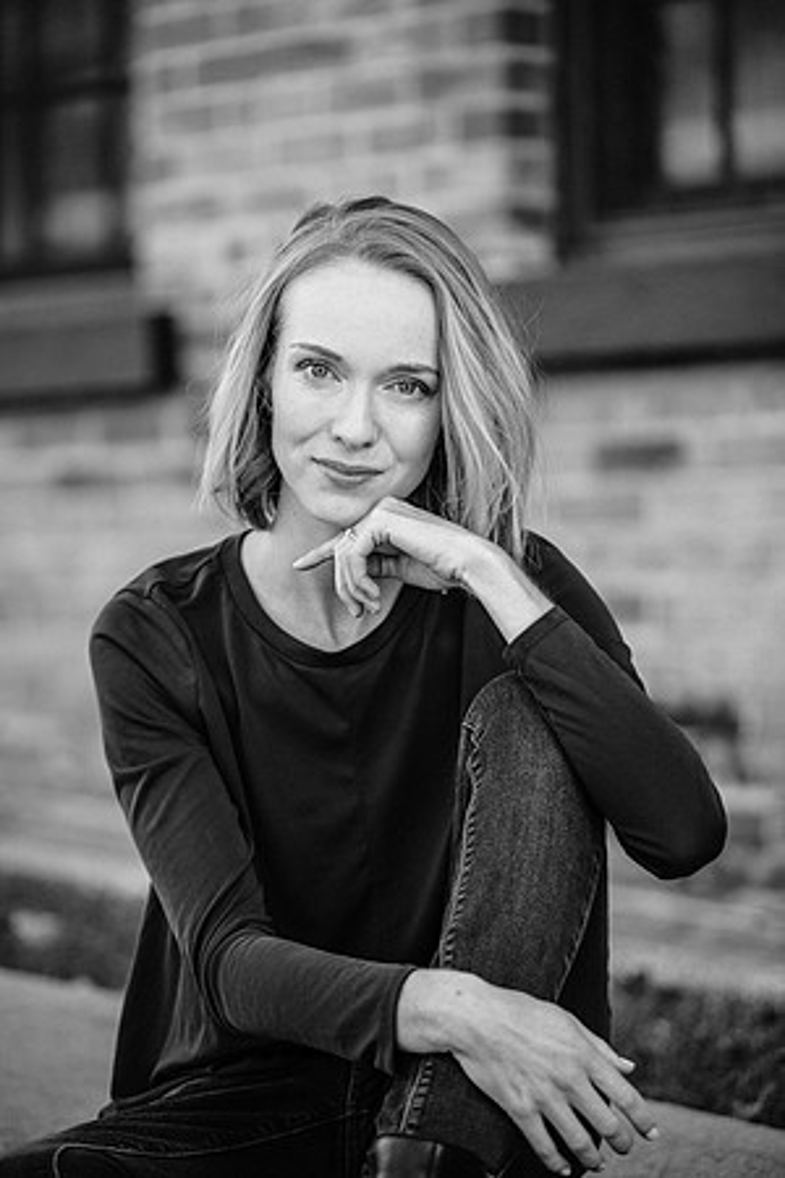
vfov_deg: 16.8
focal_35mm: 122
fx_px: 3990
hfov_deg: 11.2
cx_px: 392
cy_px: 589
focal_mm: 122
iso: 125
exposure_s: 1/320
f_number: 3.2
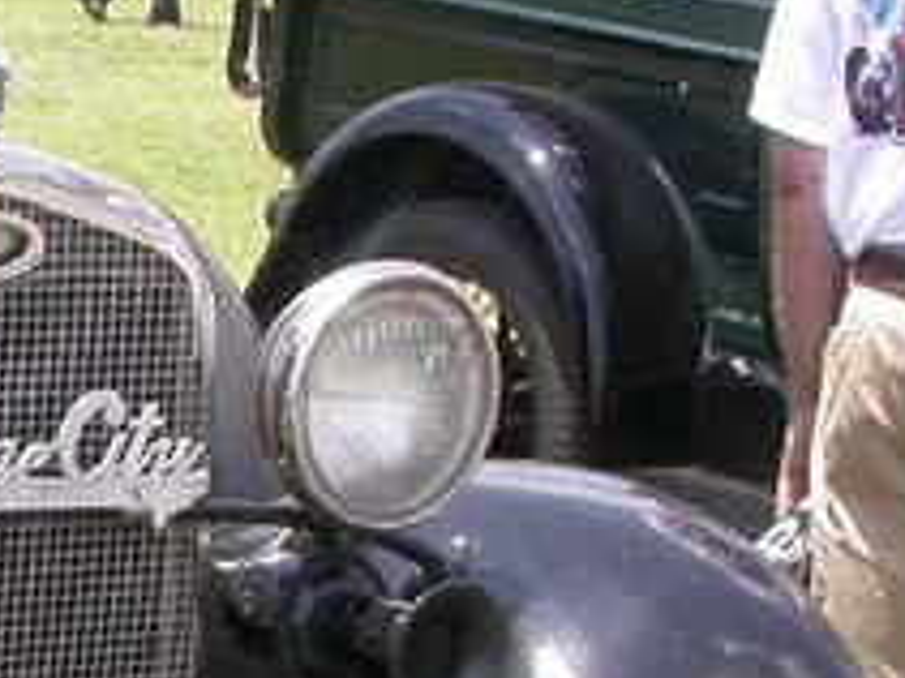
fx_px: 3763
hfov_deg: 12.9
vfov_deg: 10.2
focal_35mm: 144
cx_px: -476
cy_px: 648
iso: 100
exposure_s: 1/222
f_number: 6
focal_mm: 7.85
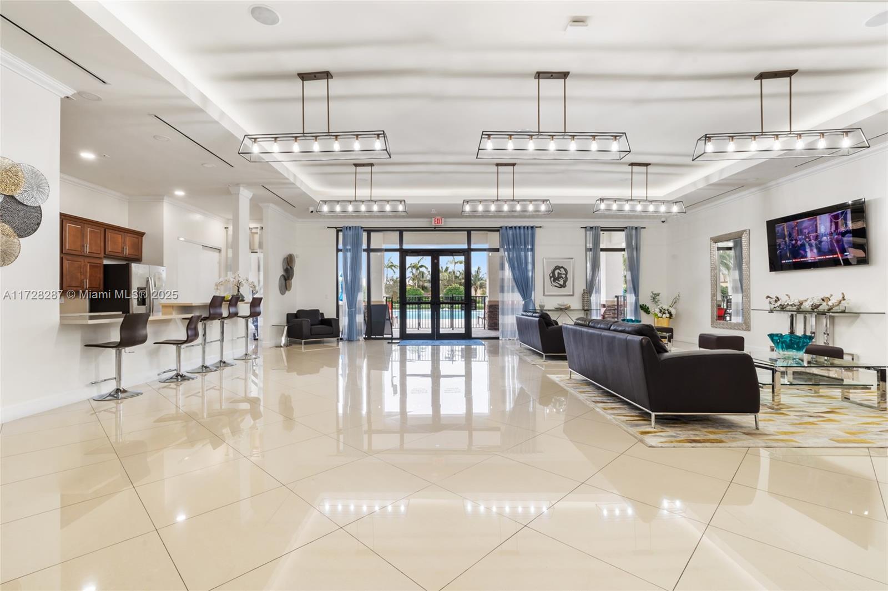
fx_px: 395
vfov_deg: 73.7
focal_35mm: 16
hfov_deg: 96.7
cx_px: 444
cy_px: 296
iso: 250
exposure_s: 1/2
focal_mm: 16
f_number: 13
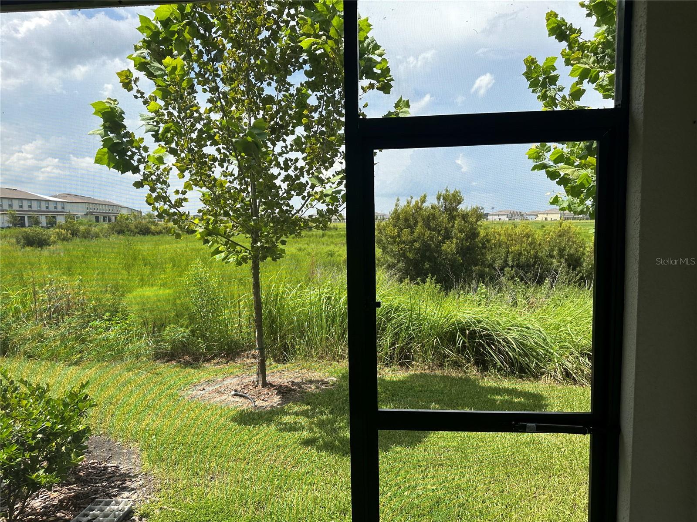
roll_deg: +0.7
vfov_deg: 56.8
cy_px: 261
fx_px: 483
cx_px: 348
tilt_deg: -5.0
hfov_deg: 71.6
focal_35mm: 24
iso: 80
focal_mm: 6.86
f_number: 1.78
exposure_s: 1/2028
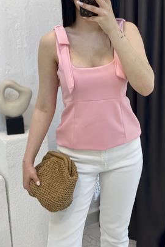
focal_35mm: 55
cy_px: 123
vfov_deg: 36.2
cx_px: 90
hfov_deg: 24.6
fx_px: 378
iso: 100
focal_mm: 6
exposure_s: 1/122
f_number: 2
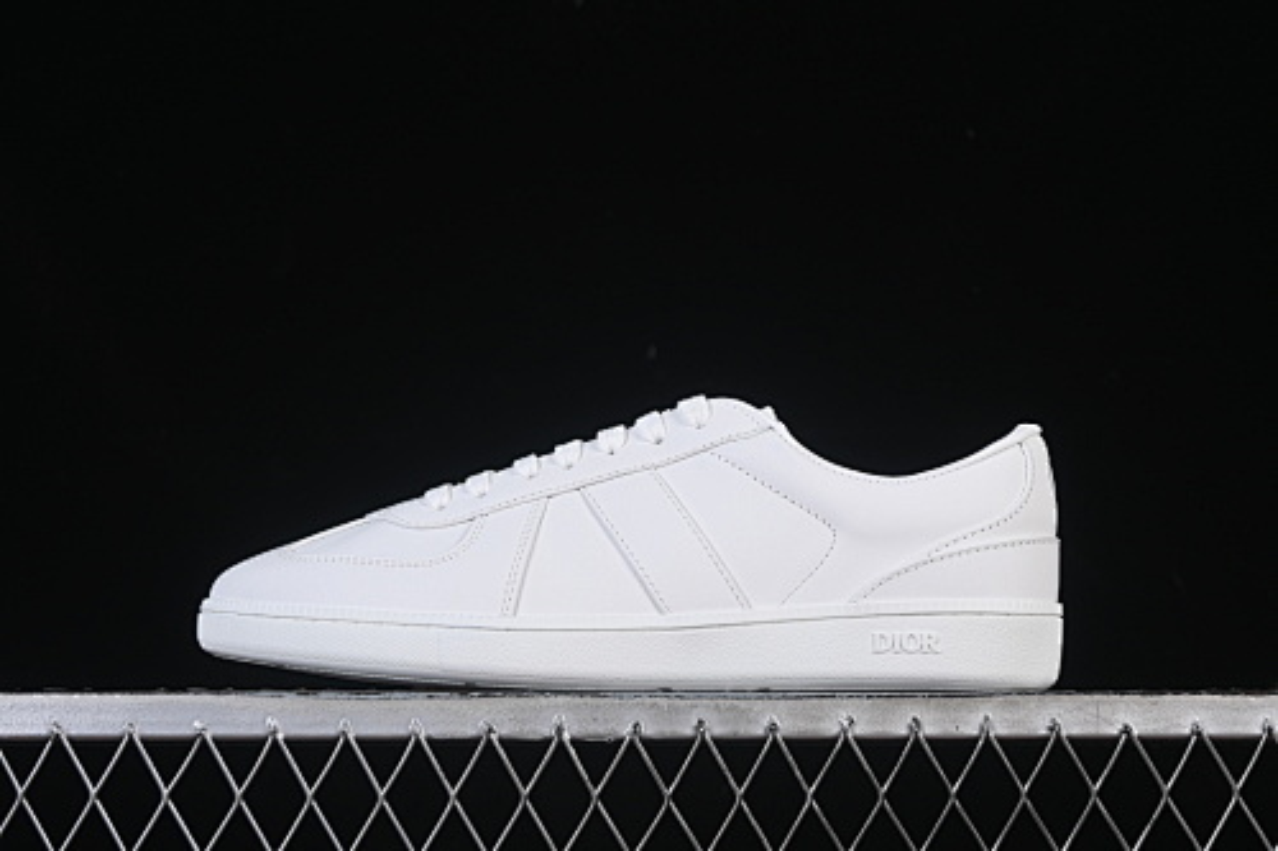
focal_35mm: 75
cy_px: 426
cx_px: 639
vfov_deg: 18.2
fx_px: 2661
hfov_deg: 27.0
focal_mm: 50
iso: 160
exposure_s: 1/100
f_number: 8
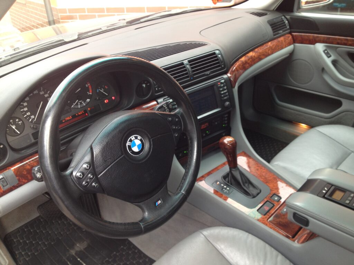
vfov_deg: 40.7
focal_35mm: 35
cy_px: 132
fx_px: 358
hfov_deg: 52.6
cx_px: 177
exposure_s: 1/30
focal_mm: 4.28
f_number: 2.4
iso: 64
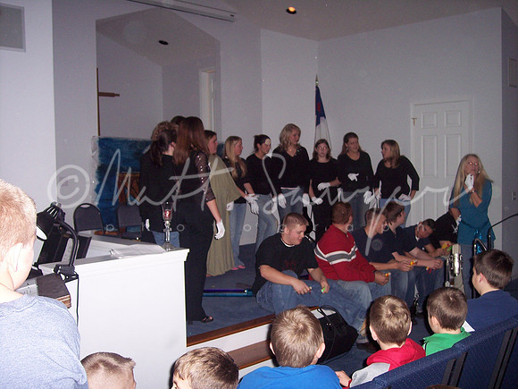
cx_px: 259
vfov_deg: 36.8
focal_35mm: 39
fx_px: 584
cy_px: 194
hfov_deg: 47.9
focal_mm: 8
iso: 140
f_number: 2.8
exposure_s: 1/60
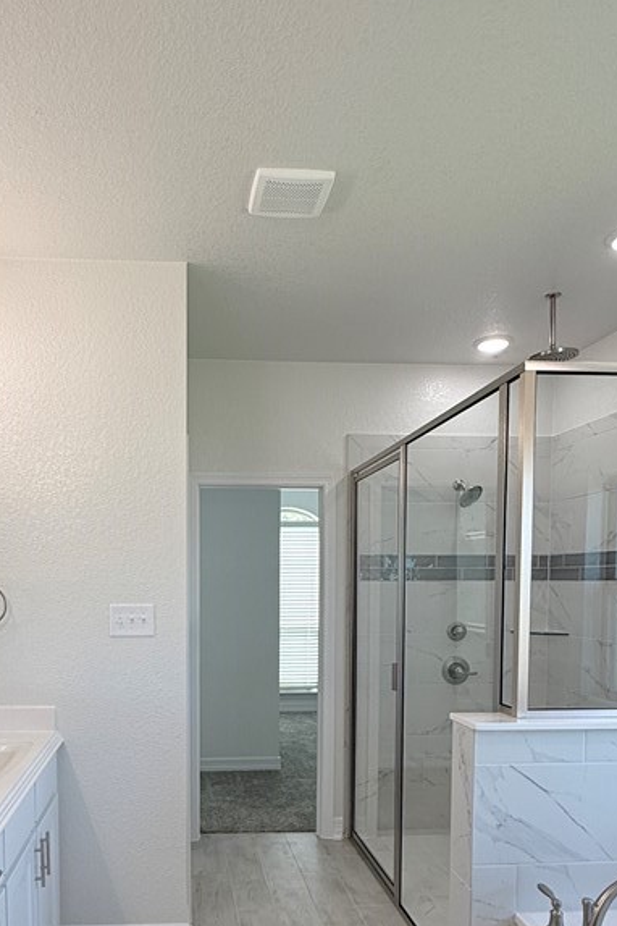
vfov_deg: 67.4
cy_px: 621
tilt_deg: -3.4
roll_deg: -0.7
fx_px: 668
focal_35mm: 26
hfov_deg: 48.8
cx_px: 213
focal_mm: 2.22
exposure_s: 1/124
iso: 64
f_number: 2.2
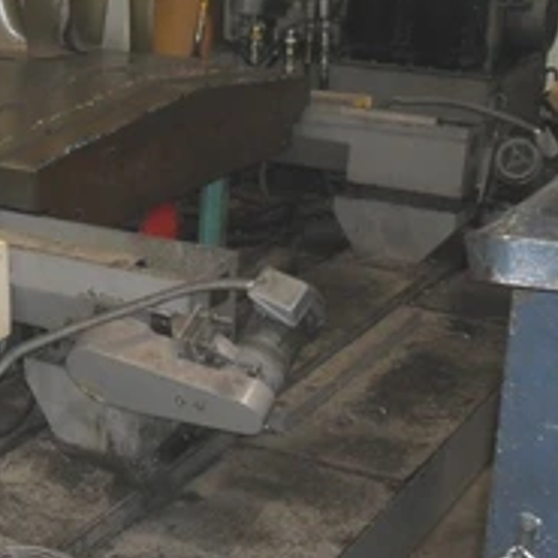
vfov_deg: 25.6
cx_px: 27
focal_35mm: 67
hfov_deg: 24.8
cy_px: 371
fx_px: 1222
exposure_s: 1/45
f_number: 3.2
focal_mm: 6.3
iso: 200
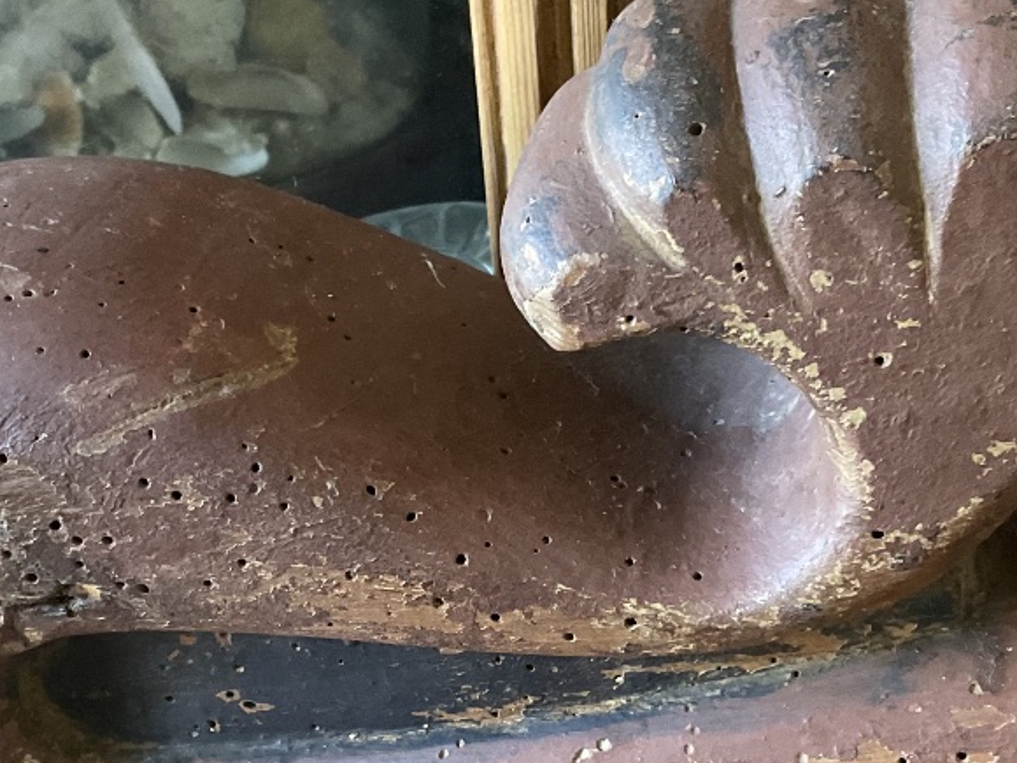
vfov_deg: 24.2
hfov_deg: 32.2
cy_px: 537
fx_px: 1763
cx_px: 501
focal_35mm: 60
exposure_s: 1/40
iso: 320
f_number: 1.8
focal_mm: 3
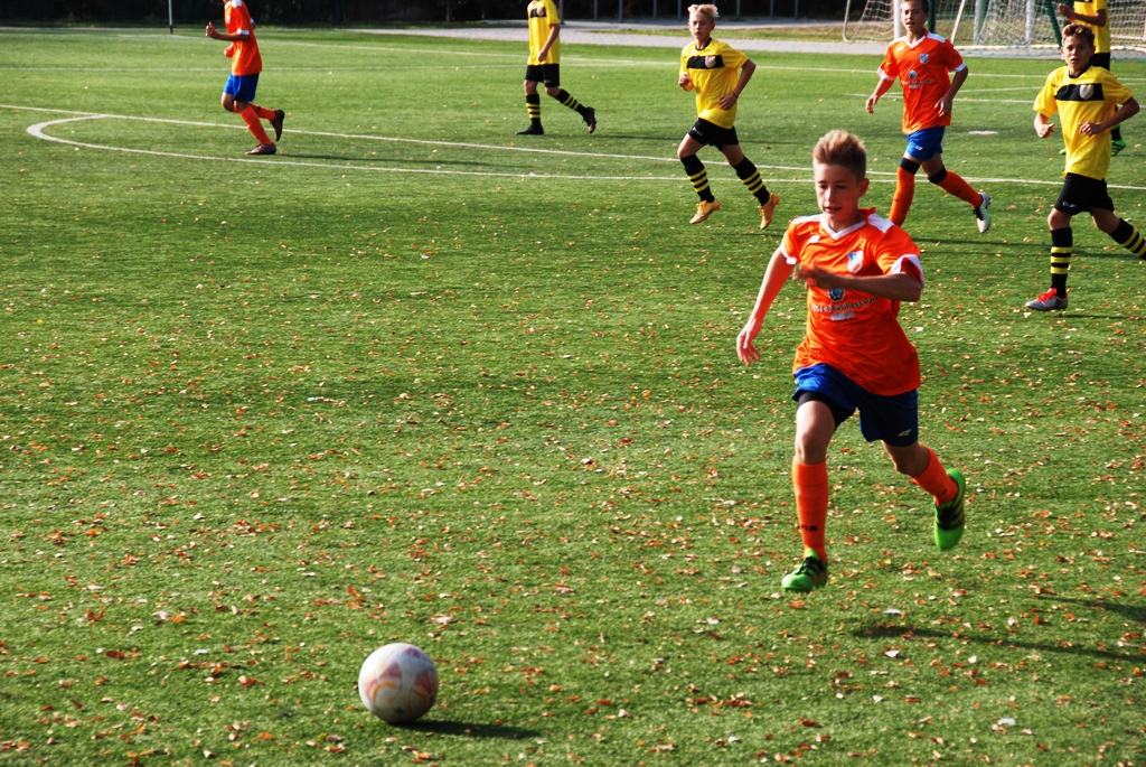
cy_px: 384
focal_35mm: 158
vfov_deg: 8.7
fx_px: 5019
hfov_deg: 13.0
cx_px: 573
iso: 400
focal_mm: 105
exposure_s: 1/320
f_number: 5.6
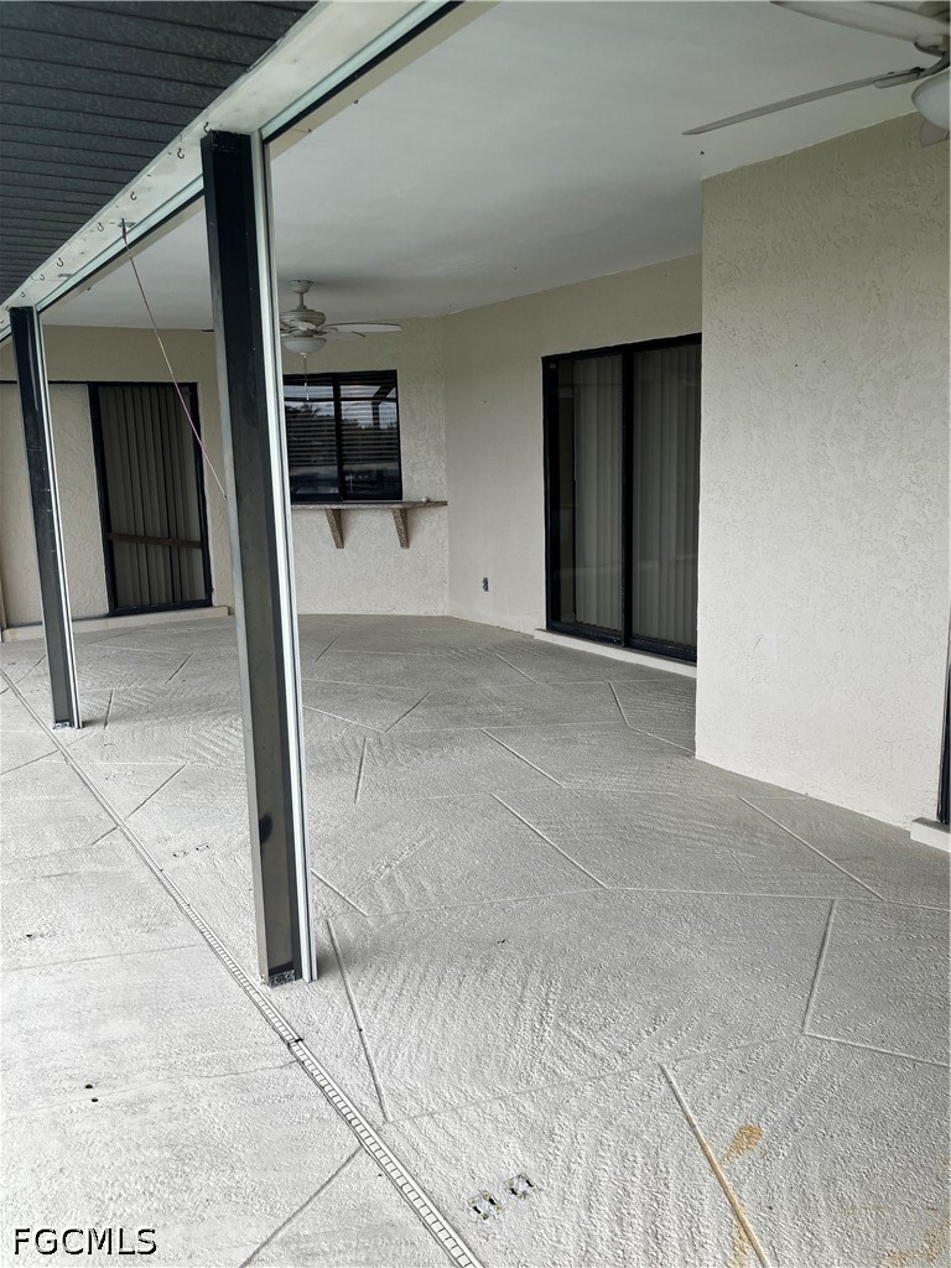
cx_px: 476
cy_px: 634
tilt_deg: -11.6
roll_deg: +2.5
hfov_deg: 49.7
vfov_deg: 63.4
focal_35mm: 28
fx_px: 1026
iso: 25
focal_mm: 3.99
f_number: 1.8
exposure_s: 1/184
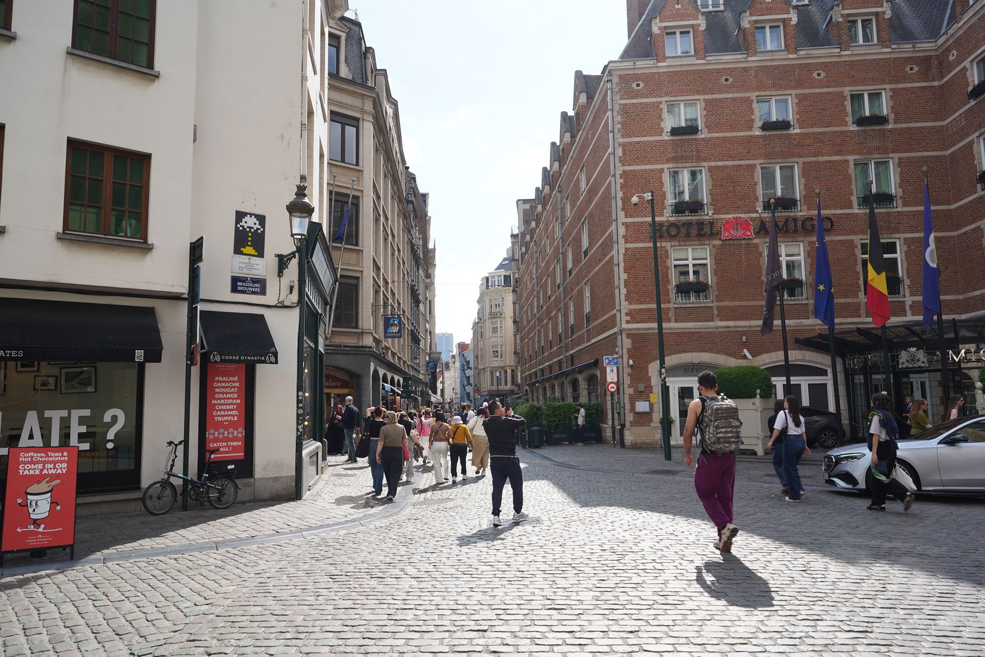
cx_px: 492
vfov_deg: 53.1
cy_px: 328
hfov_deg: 73.7
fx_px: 657
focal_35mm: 24
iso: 100
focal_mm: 24
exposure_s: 1/100
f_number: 11
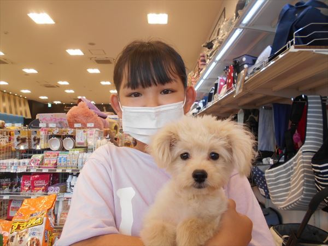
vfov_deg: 53.1
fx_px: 246
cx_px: 164
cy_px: 123
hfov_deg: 67.3
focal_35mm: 26
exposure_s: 1/30
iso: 80
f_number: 3.2
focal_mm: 4.6
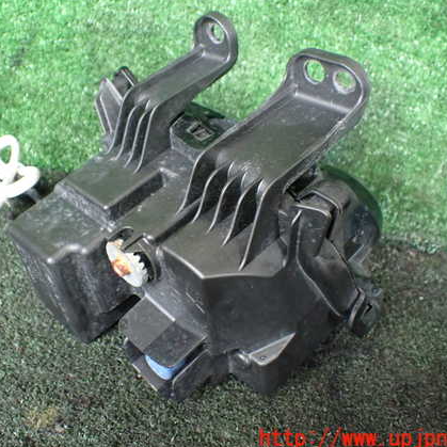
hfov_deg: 43.7
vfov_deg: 43.8
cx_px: 180
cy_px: 212
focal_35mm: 38
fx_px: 555
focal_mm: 5.4
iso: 800
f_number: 2.3
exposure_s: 1/80
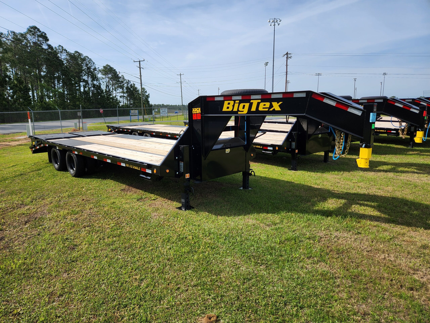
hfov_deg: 73.9
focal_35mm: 23
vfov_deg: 58.9
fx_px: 286
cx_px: 215
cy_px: 162
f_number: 1.8
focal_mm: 5.4
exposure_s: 1/1384
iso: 20
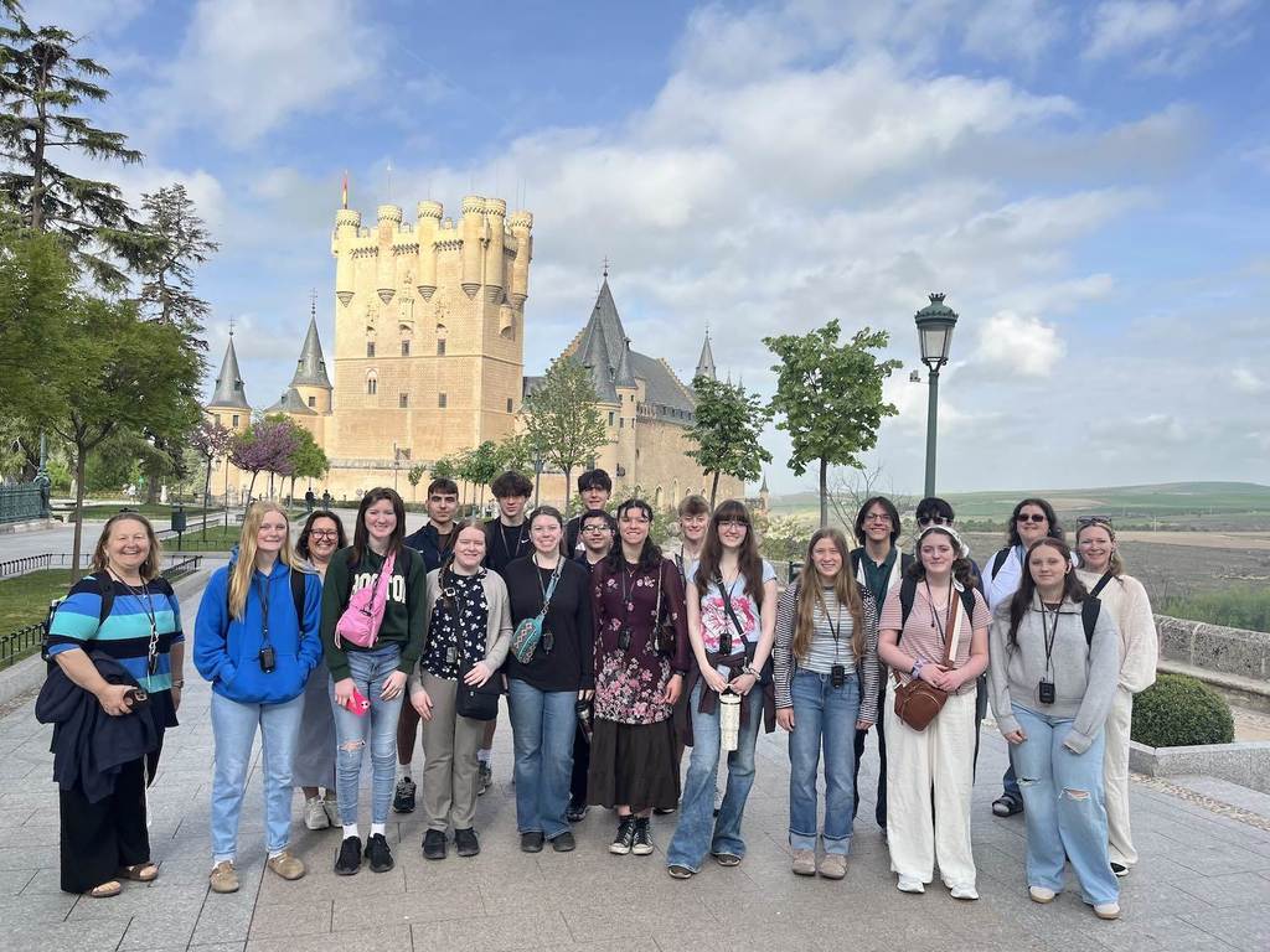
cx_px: 635
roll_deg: -2.2
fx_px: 954
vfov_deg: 53.1
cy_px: 476
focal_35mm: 26
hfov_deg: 67.3
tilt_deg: -0.9
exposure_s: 1/2268
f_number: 1.6
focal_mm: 5.1
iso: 50
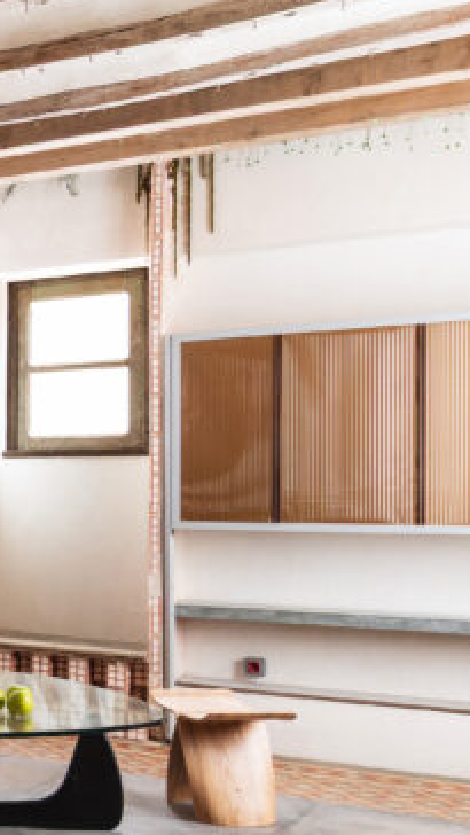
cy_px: 499
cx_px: -431
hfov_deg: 17.4
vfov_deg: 39.0
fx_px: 1173
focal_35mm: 53
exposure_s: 6
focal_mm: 12
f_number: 8
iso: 100
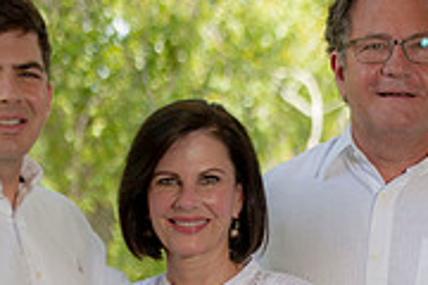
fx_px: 2687
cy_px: 349
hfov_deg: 9.1
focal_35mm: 226
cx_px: 354
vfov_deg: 6.0
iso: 100
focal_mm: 70
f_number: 3.2
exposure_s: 1/200
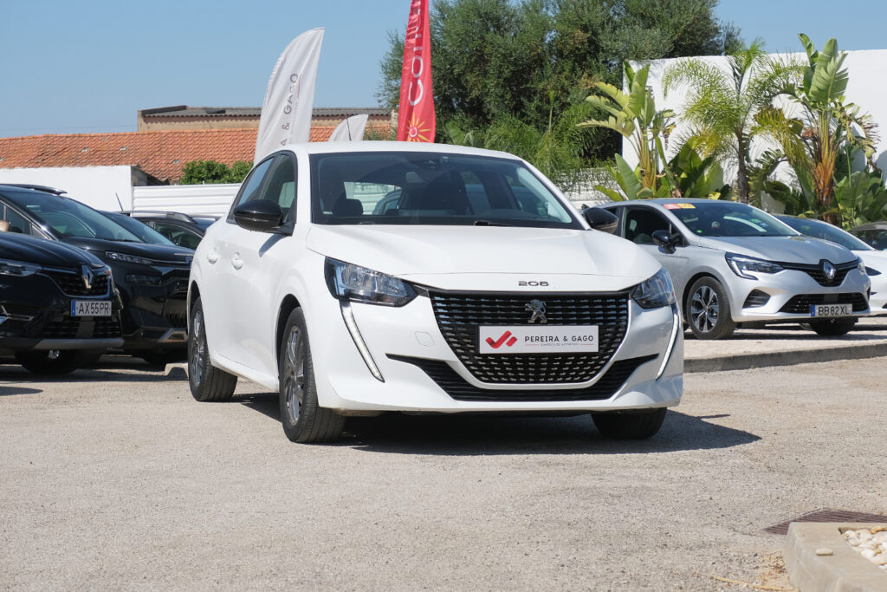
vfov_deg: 20.0
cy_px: 296
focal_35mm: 68
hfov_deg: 29.7
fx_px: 1676
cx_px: 444
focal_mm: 45
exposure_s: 1/1000
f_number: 5.6
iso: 160
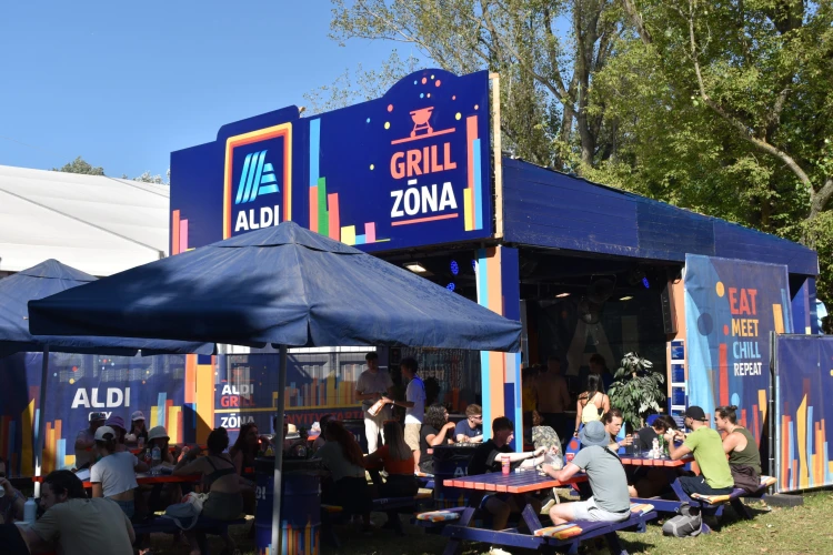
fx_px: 1076
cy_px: 278
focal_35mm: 46
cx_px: 416
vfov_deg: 28.9
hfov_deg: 42.3
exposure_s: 1/250
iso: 100
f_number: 8
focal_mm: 31
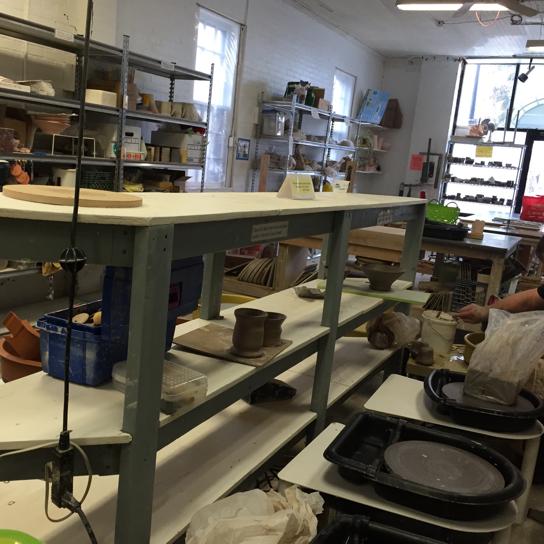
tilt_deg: -9.0
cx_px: 244
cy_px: 278
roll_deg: -5.7
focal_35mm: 35
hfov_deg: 47.1
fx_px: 622
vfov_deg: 47.2
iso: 40
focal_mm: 4.15
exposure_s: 1/30
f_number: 2.2
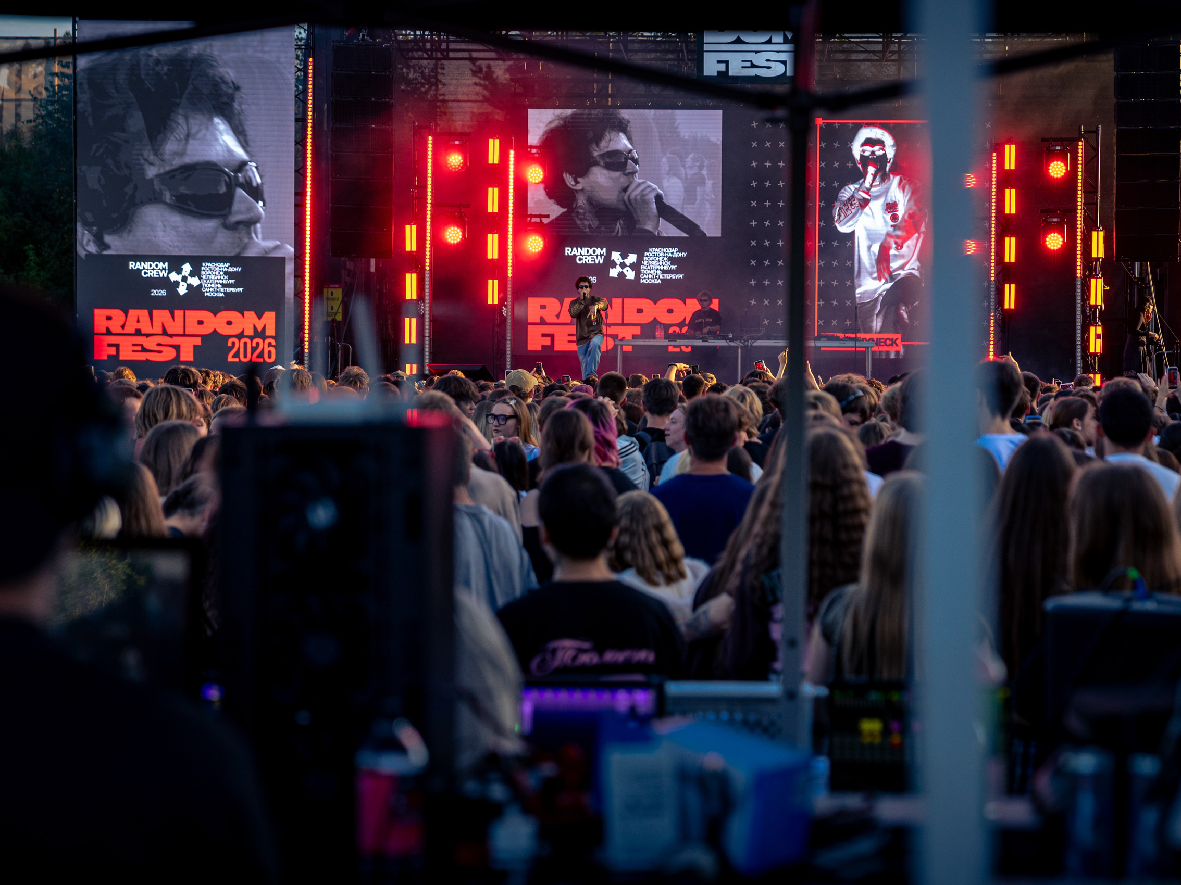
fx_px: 2593
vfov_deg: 19.4
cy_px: 442
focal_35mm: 76
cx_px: 626
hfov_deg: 25.7
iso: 400
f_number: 2.8
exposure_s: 1/640
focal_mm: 70
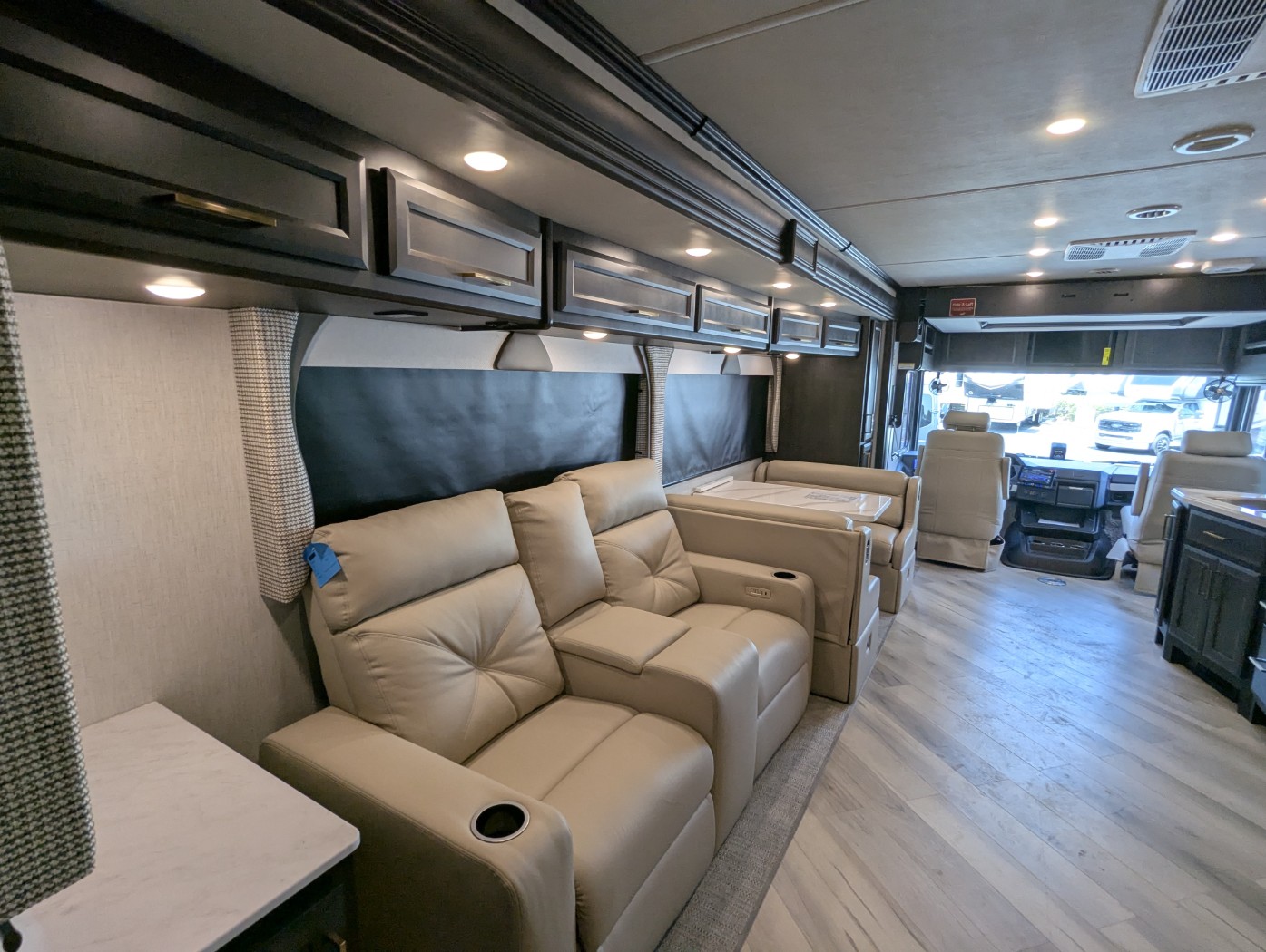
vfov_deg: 78.2
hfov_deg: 94.4
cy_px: 476
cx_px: 633
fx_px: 586
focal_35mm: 16
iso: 106
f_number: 2.2
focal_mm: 2.35
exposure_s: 1/116
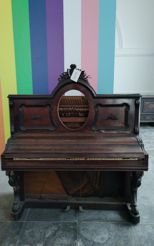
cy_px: 122
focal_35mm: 30
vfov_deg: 62.9
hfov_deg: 41.8
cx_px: 72
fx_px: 201
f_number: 1.8
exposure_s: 1/20
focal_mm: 4.27
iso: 2759
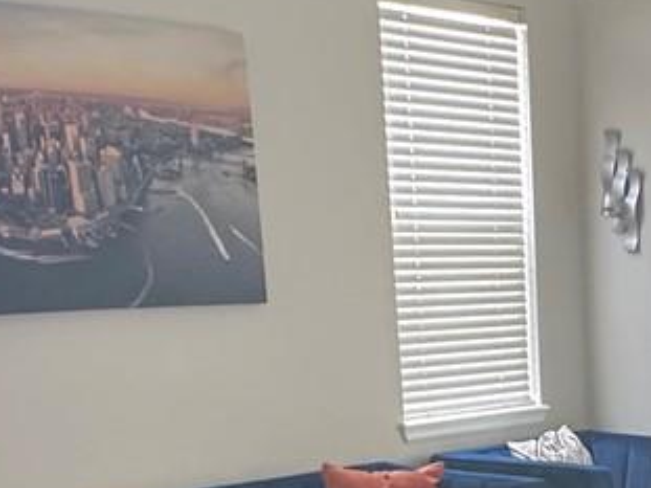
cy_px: 624
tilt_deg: -12.8
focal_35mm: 72
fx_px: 1354
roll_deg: +2.1
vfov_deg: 19.0
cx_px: 544
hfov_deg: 26.4
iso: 320
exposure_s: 1/72
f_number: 2.2
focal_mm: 2.22
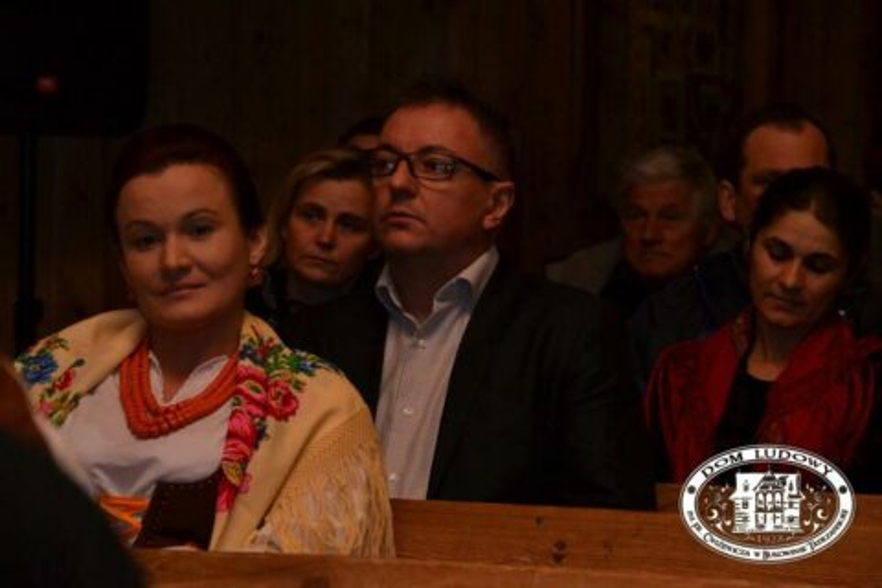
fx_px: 4593
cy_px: 294
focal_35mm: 188
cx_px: 441
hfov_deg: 11.0
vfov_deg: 7.3
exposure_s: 1/60
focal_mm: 125
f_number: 8
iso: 1600
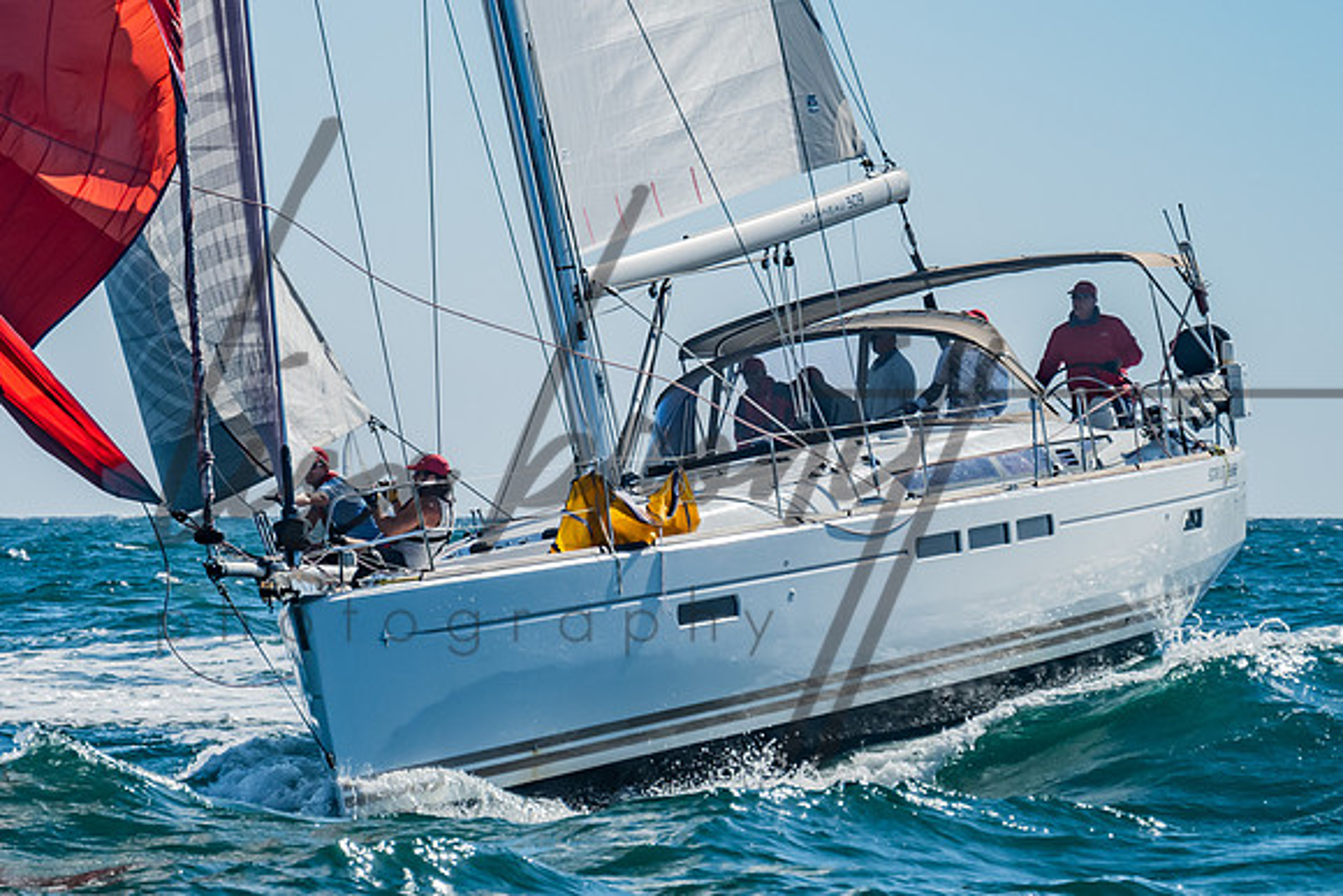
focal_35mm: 301
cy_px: 329
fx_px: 11237
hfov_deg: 6.8
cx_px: 408
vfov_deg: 4.6
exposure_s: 1/640
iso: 160
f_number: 6.3
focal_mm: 130
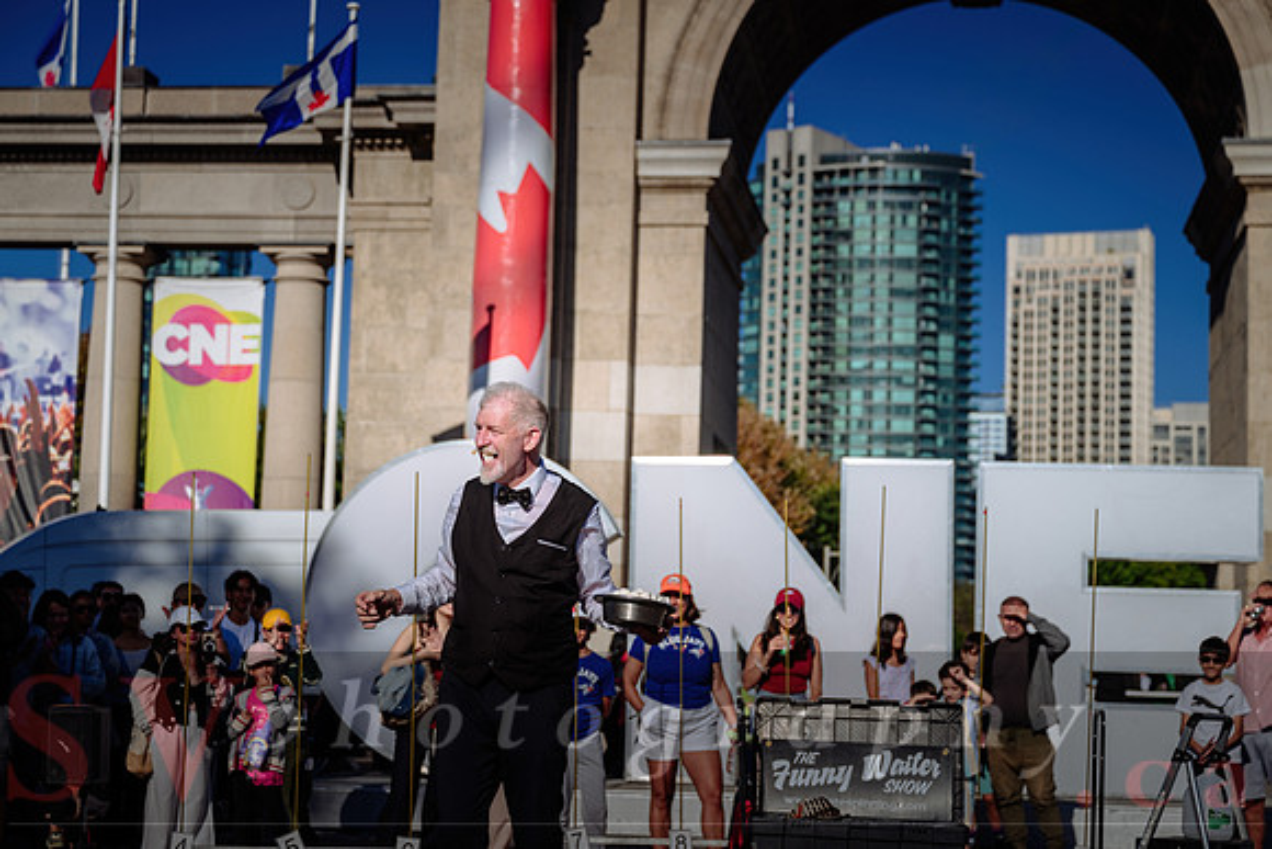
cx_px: 636
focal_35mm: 62
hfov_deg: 32.5
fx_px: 2183
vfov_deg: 22.0
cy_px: 424
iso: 64
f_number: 3.5
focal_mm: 59
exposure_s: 1/1000
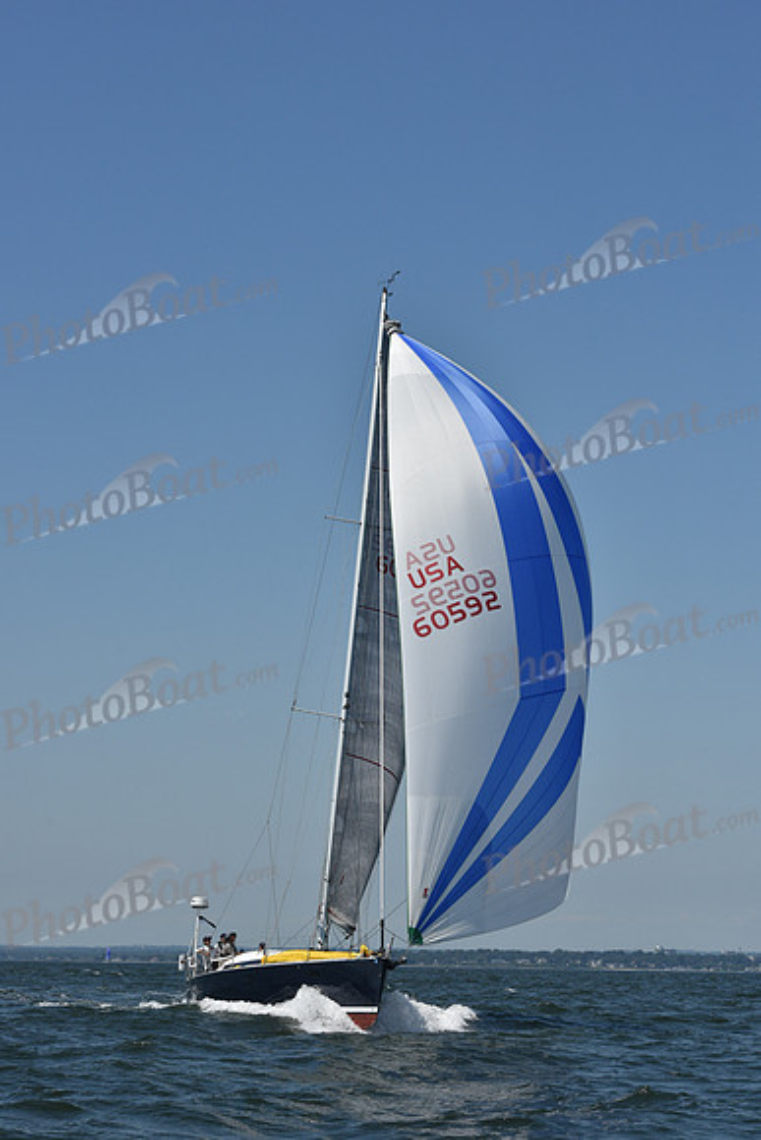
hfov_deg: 16.7
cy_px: 570
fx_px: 2598
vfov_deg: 24.8
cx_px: 380
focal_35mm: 82
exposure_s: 1/1250
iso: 250
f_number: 10
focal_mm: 82
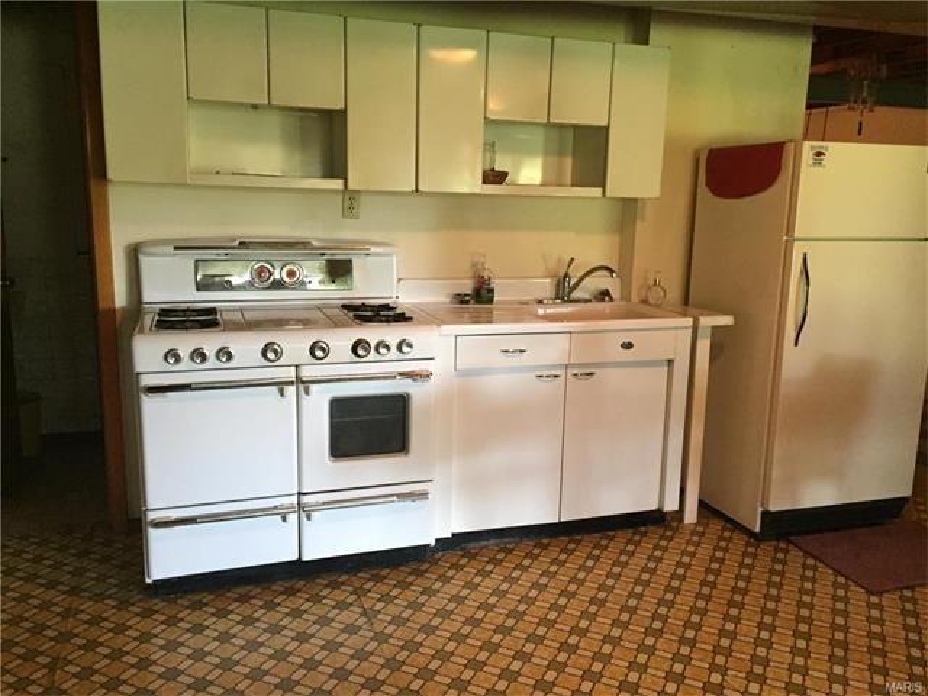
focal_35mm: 29
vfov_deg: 48.2
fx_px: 777
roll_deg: -2.0
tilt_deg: -11.0
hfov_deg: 61.7
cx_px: 464
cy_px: 348
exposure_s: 1/30
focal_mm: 4.15
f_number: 2.2
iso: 250
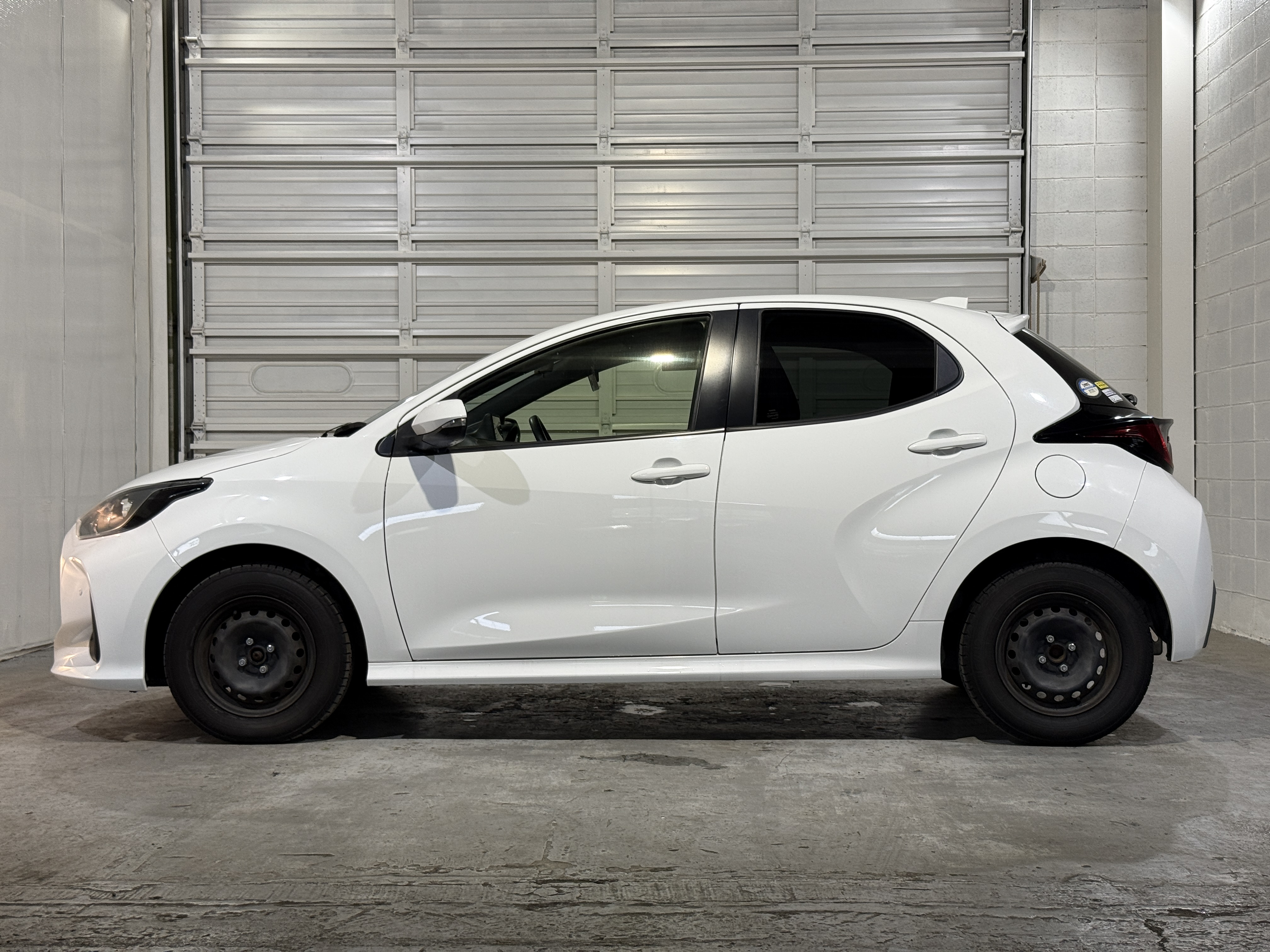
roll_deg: +0.1
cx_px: 635
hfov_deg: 39.7
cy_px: 476
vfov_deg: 30.3
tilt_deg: +0.1
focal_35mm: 48
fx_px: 1761
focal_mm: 6.76
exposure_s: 1/60
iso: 50
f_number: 1.78
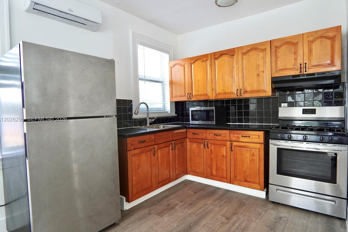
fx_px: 184
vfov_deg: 64.5
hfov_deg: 86.9
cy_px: 120
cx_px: 179
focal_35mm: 19
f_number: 4
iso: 400
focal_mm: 12
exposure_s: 1/160
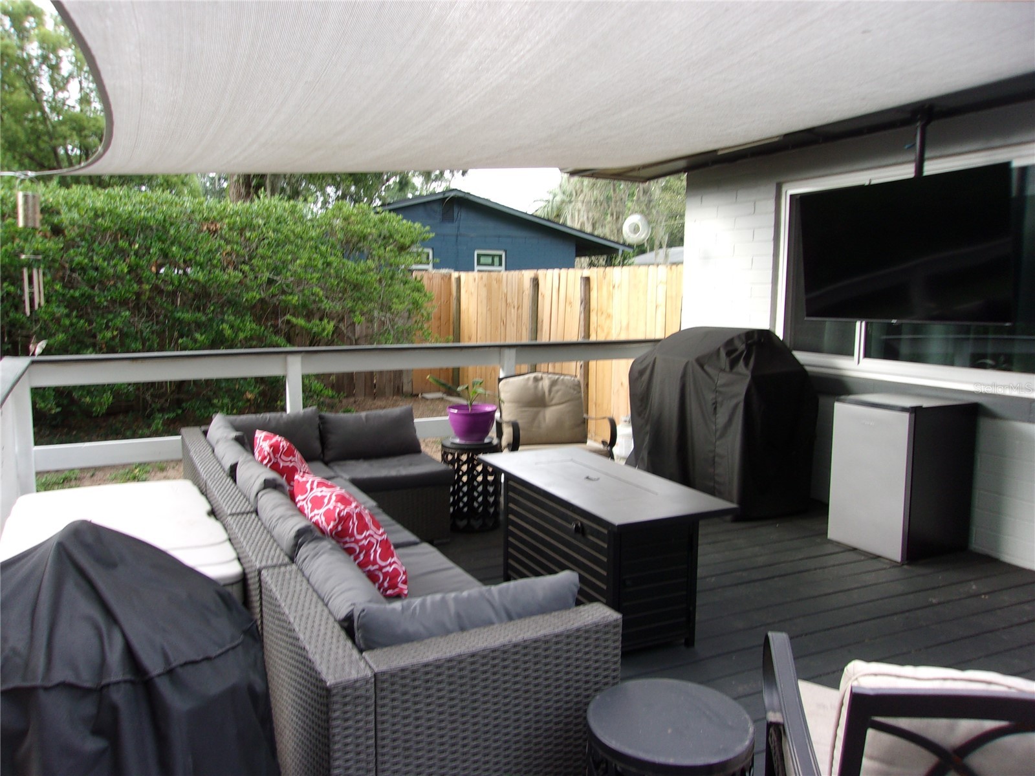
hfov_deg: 65.3
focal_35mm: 27
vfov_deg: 51.4
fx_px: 807
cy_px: 388
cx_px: 518
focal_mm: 4.9
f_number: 3
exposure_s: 1/70
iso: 80
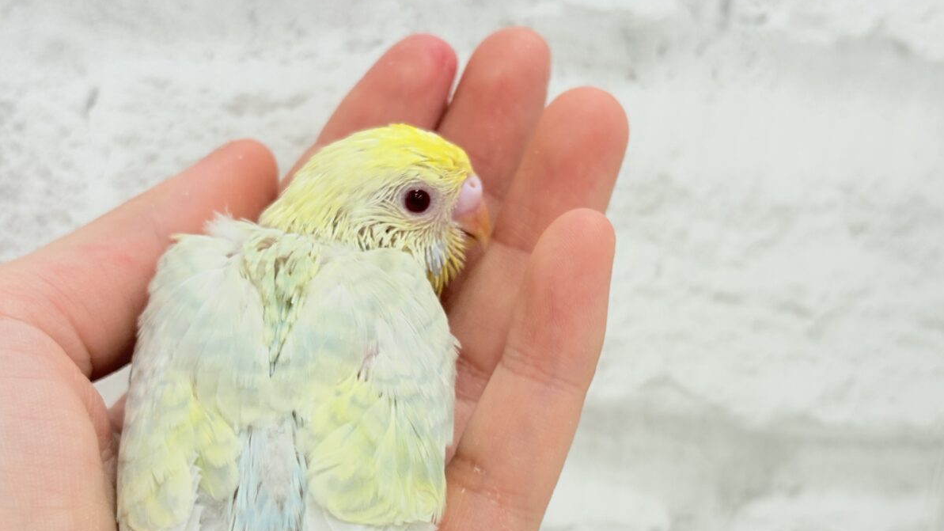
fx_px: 1427
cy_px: 346
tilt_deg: -10.2
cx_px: 474
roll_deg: -7.6
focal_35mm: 57
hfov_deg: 36.6
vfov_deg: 21.0
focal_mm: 5.96
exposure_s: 1/50
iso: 32
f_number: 1.6
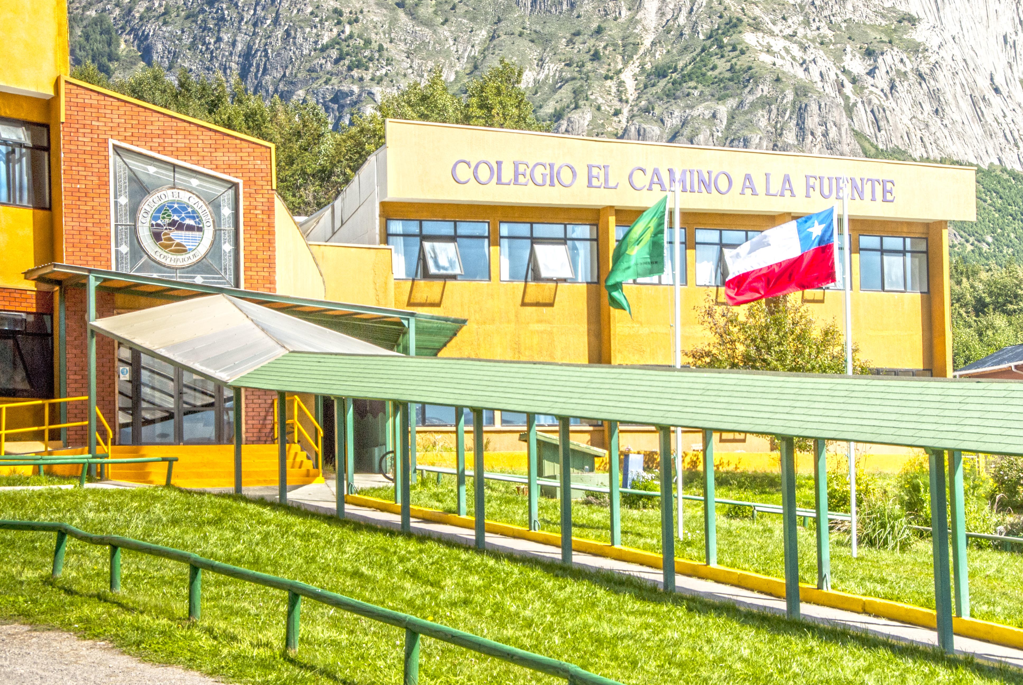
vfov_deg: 16.6
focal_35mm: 82
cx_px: 512
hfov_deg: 24.6
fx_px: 2347
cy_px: 342
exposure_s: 1/250
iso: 100
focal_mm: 55
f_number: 9
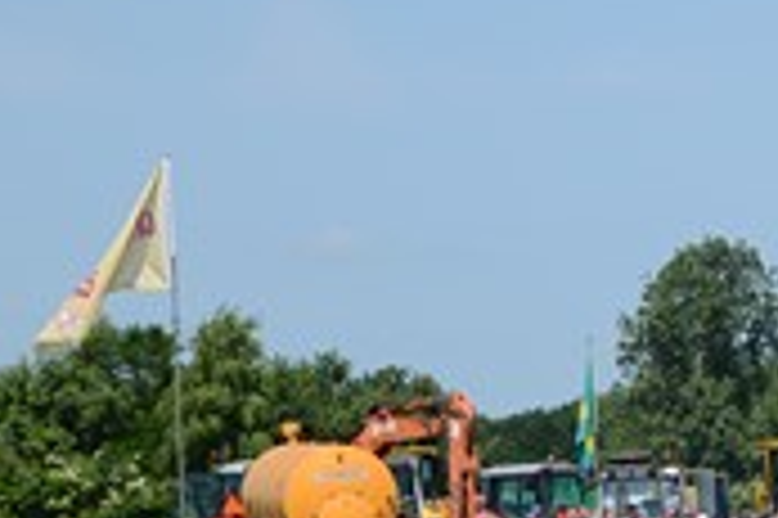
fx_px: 5786
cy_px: 556
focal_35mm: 268
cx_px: 1574
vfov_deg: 5.1
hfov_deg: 7.4
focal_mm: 58
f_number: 9
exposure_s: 1/1250
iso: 400
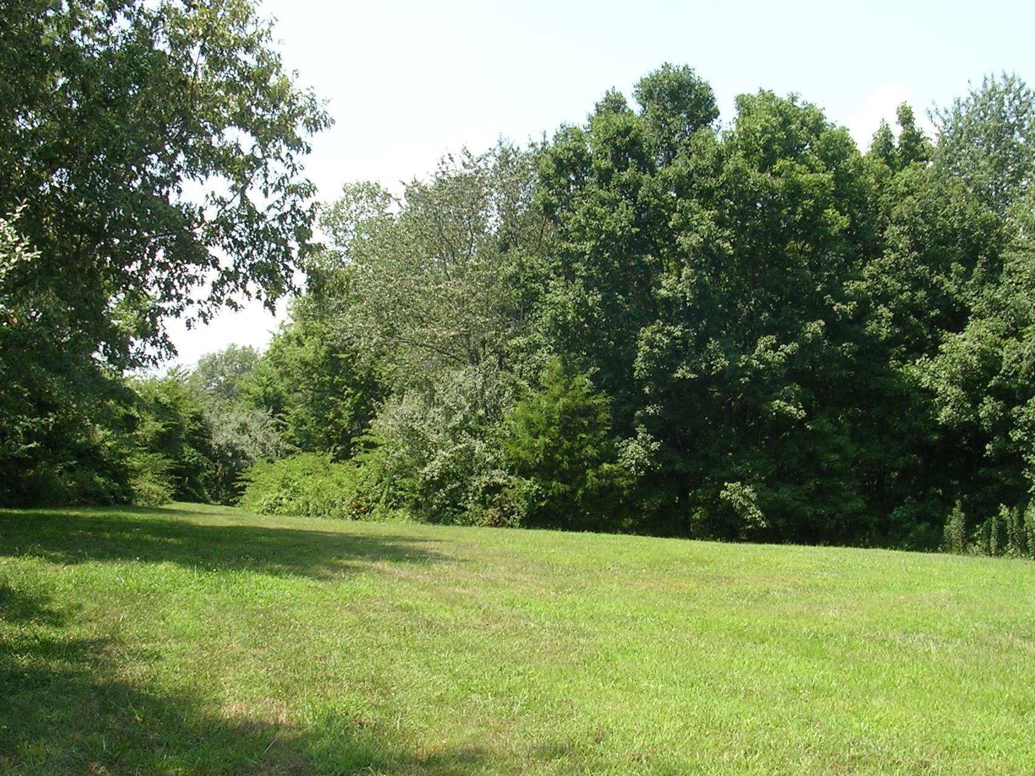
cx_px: 585
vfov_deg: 31.5
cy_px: 412
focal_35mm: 46
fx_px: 1375
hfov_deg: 41.2
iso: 50
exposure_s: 1/124
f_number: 5.6
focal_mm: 5.8
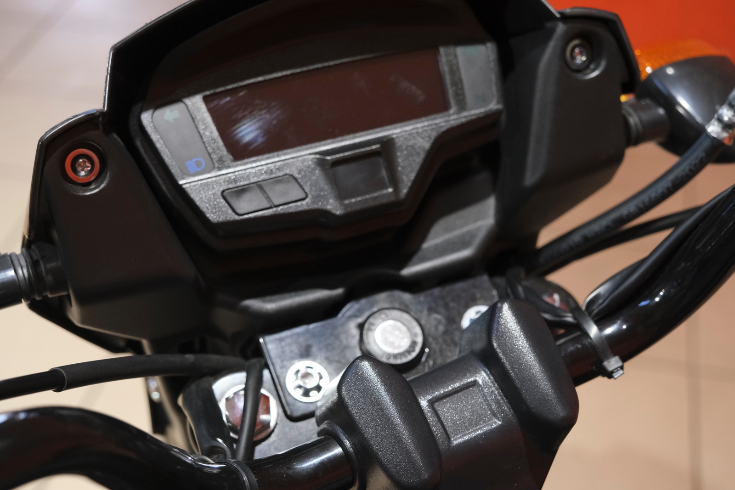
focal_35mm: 49
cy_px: 245
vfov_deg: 27.5
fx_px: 1000
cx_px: 368
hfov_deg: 40.3
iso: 1600
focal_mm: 32.5
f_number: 4
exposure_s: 1/100
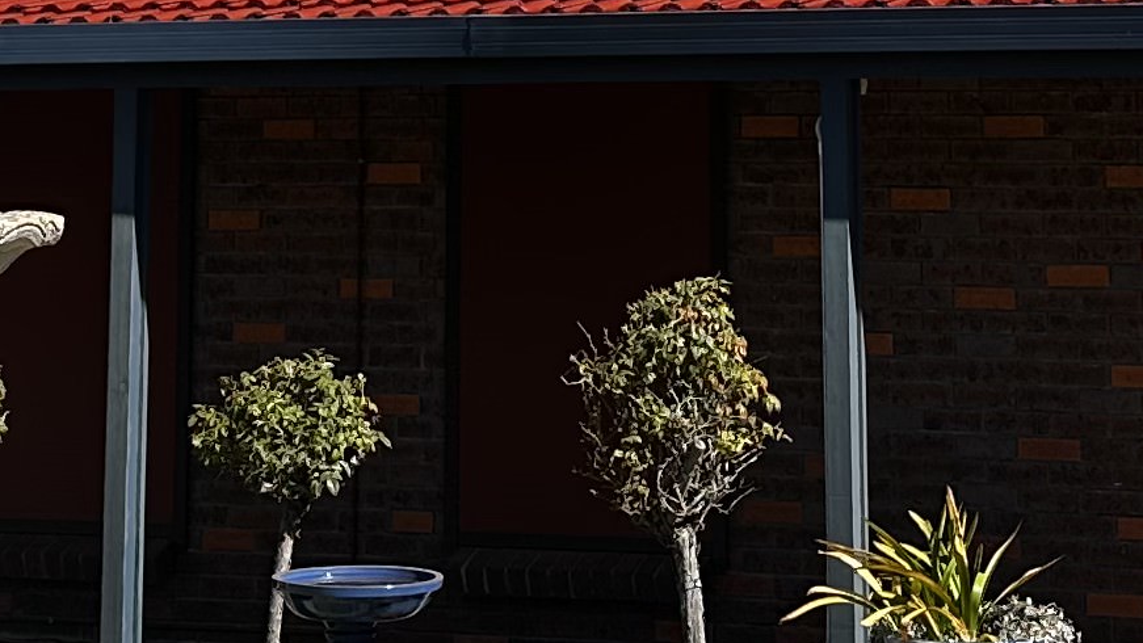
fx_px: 3667
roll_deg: +0.1
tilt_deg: +7.9
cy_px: -402
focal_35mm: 121
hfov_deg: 17.7
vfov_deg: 9.6
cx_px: 629
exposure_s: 1/2353
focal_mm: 6.86
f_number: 1.78
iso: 80
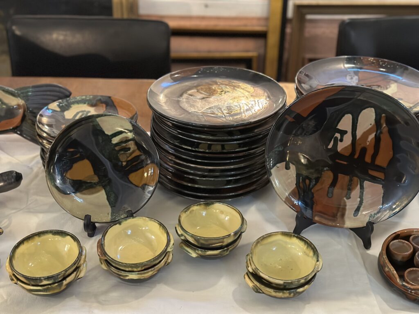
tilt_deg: -32.4
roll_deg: +0.3
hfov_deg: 39.7
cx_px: 210
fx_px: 581
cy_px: 157
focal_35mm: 48
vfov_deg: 30.3
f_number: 1.78
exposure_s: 1/33
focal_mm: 6.86
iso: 800
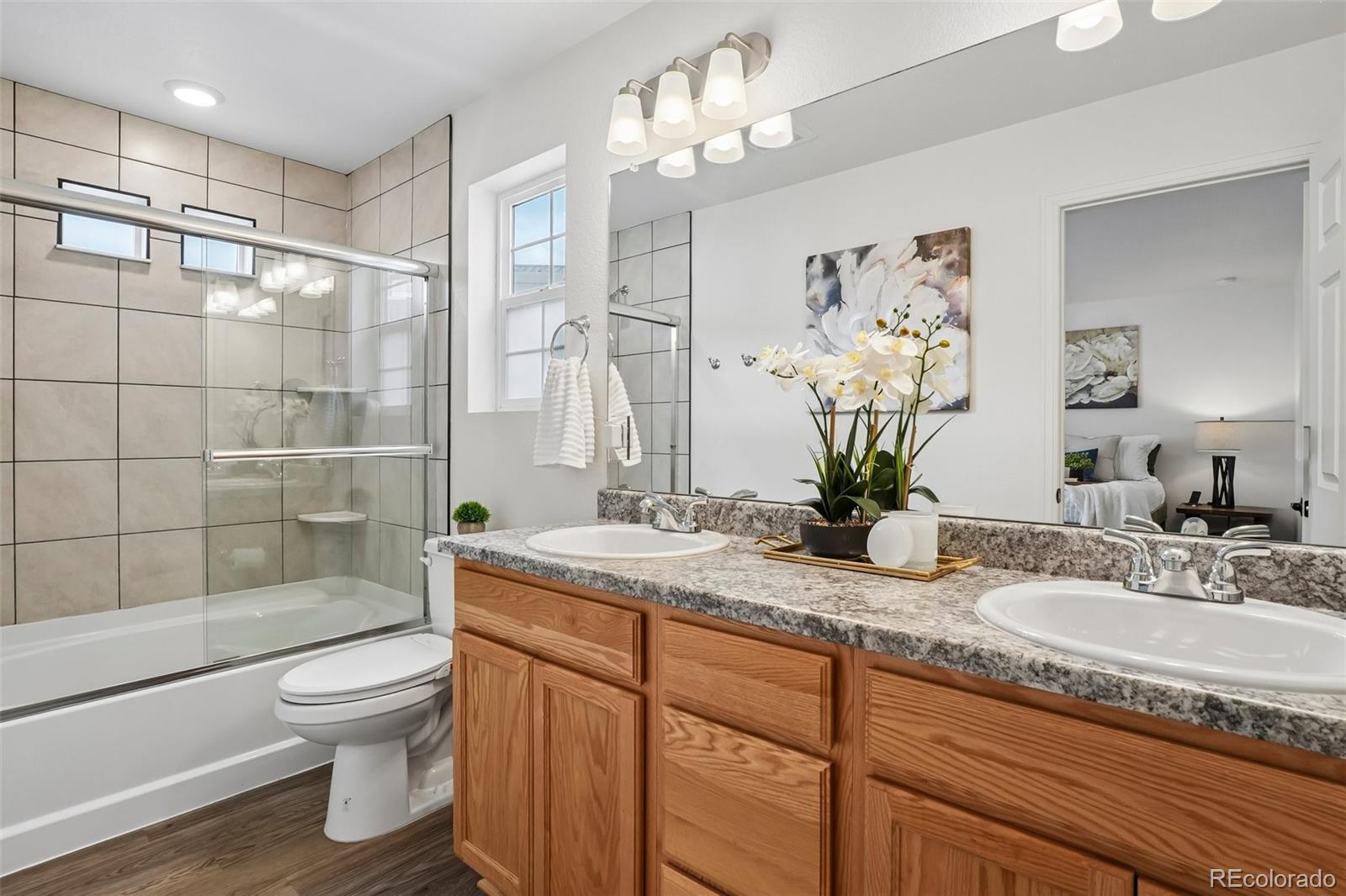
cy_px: 448
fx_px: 617
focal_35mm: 16
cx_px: 673
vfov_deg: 72.0
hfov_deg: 95.0
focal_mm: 11
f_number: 8
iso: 200
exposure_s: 1/30
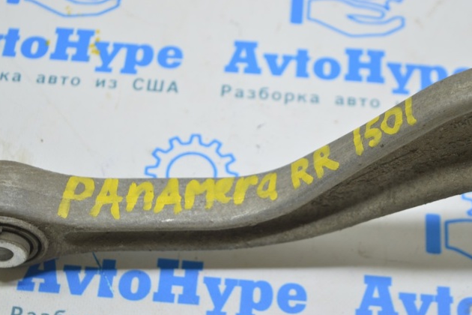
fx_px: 957
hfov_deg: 27.7
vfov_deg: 18.7
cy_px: 159
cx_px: 235
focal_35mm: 73
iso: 400
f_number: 5.6
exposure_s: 1/20
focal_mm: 48
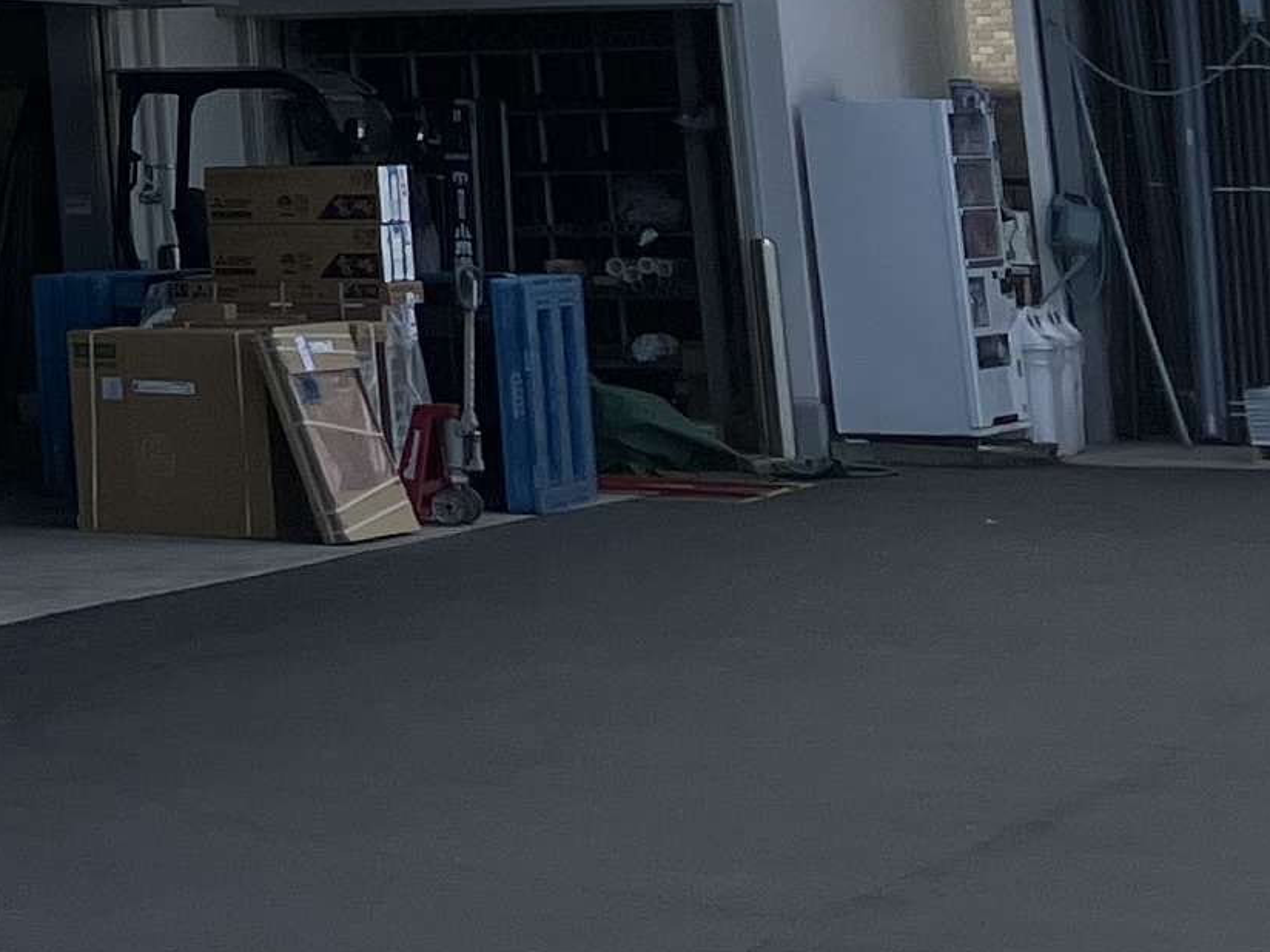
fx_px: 5026
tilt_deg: +10.5
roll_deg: +0.9
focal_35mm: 137
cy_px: -669
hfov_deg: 11.9
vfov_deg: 10.3
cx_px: -1709
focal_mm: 3.99
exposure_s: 1/1946
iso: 32
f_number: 1.8
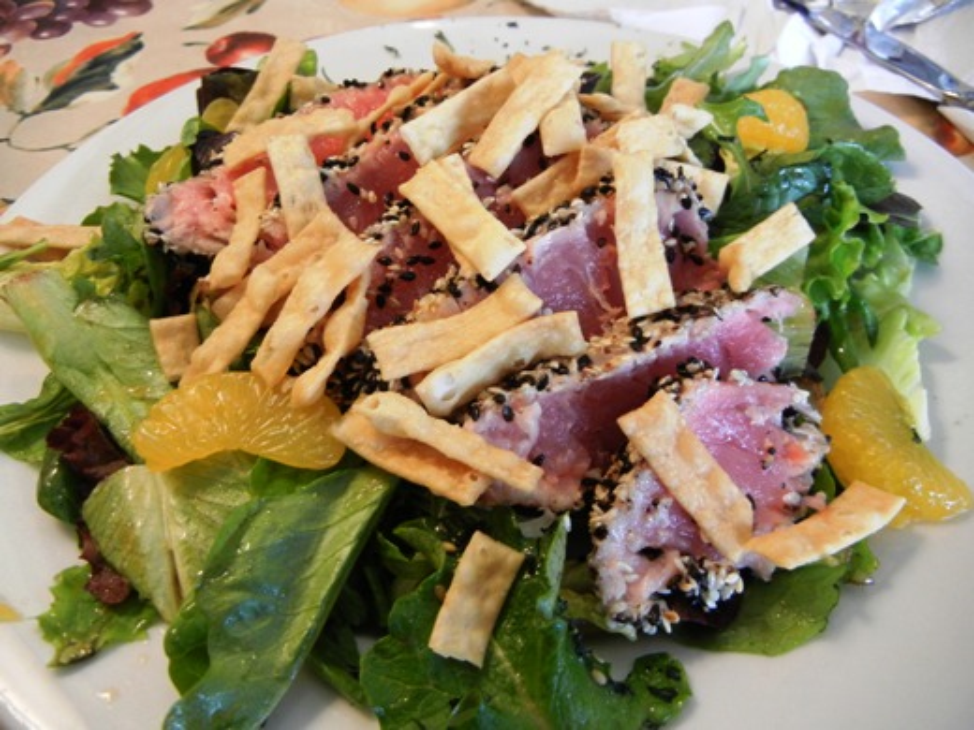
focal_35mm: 30
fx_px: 844
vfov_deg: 46.8
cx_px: 487
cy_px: 365
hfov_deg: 60.0
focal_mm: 5.4
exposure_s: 1/30
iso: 398
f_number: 3.5
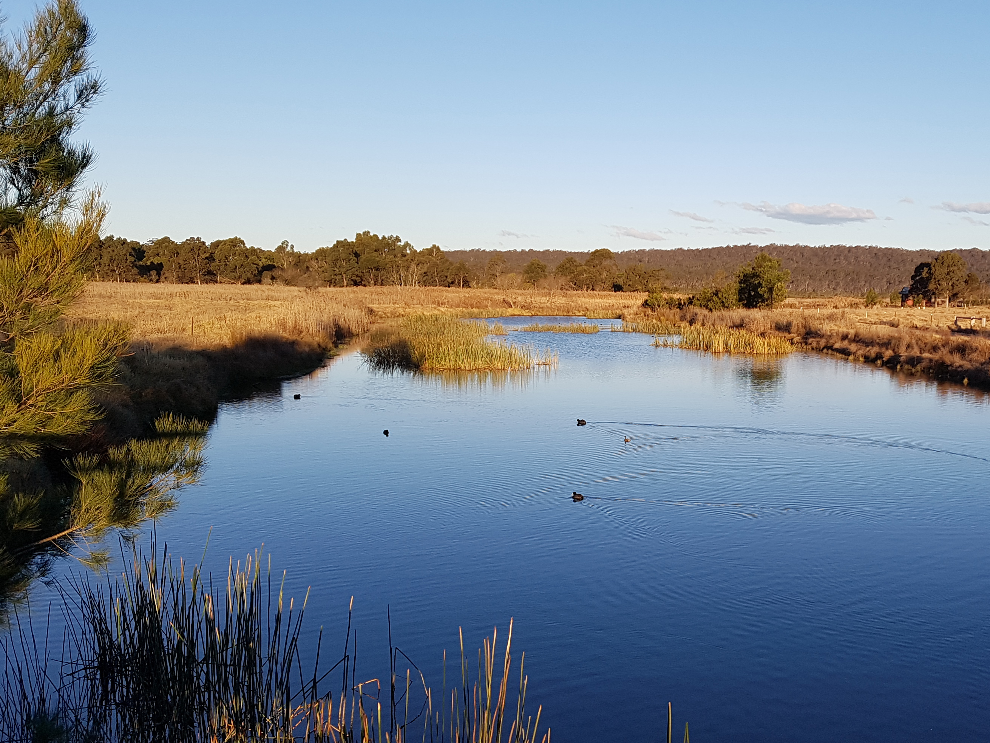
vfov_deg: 35.6
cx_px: 671
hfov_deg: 46.0
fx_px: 1144
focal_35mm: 40
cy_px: 492
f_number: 1.7
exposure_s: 1/1276
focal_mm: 4.2
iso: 50
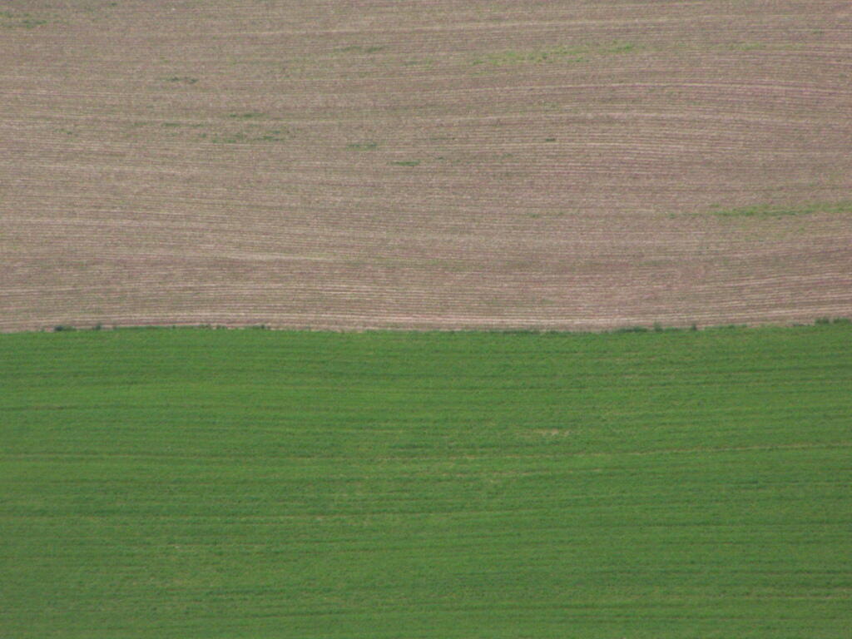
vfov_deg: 3.9
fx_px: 9353
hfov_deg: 5.2
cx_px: 426
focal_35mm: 380
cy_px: 320
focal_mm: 63
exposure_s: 1/1250
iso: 400
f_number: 7.1
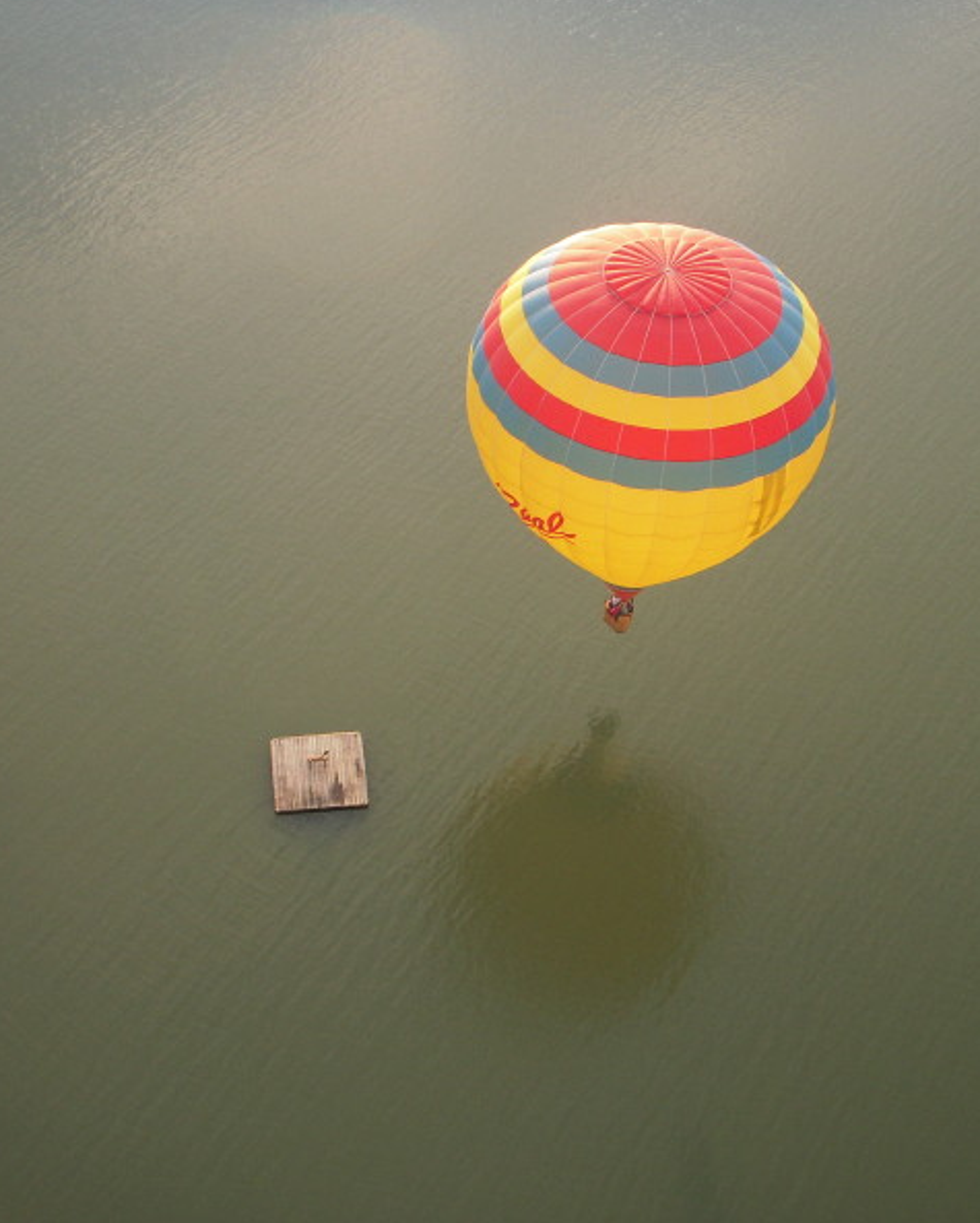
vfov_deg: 37.3
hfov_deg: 30.3
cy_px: 606
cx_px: 505
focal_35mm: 50
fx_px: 1811
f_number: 3.3
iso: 100
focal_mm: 6.3
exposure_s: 1/200
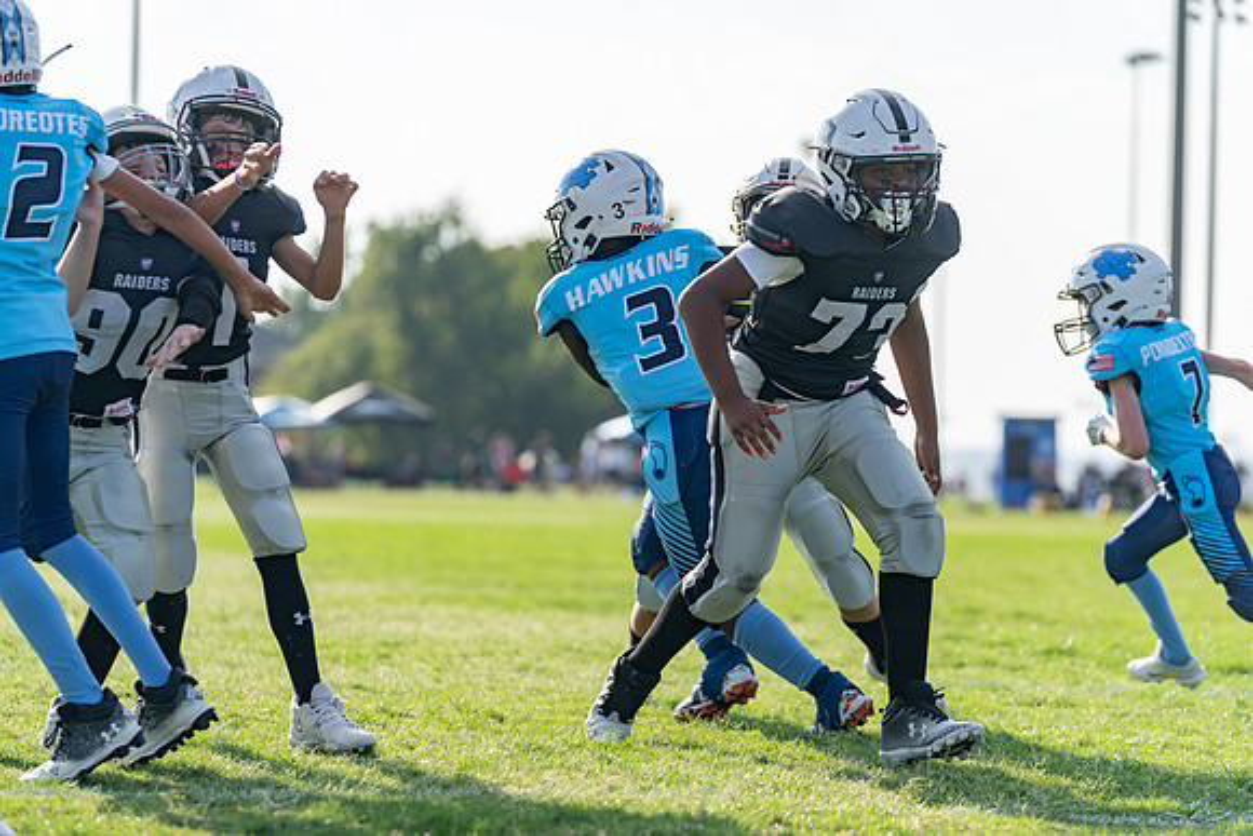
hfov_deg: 14.2
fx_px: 5013
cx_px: 626
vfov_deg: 9.5
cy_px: 418
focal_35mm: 144
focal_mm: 144
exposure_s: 1/1000
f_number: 3.5
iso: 100
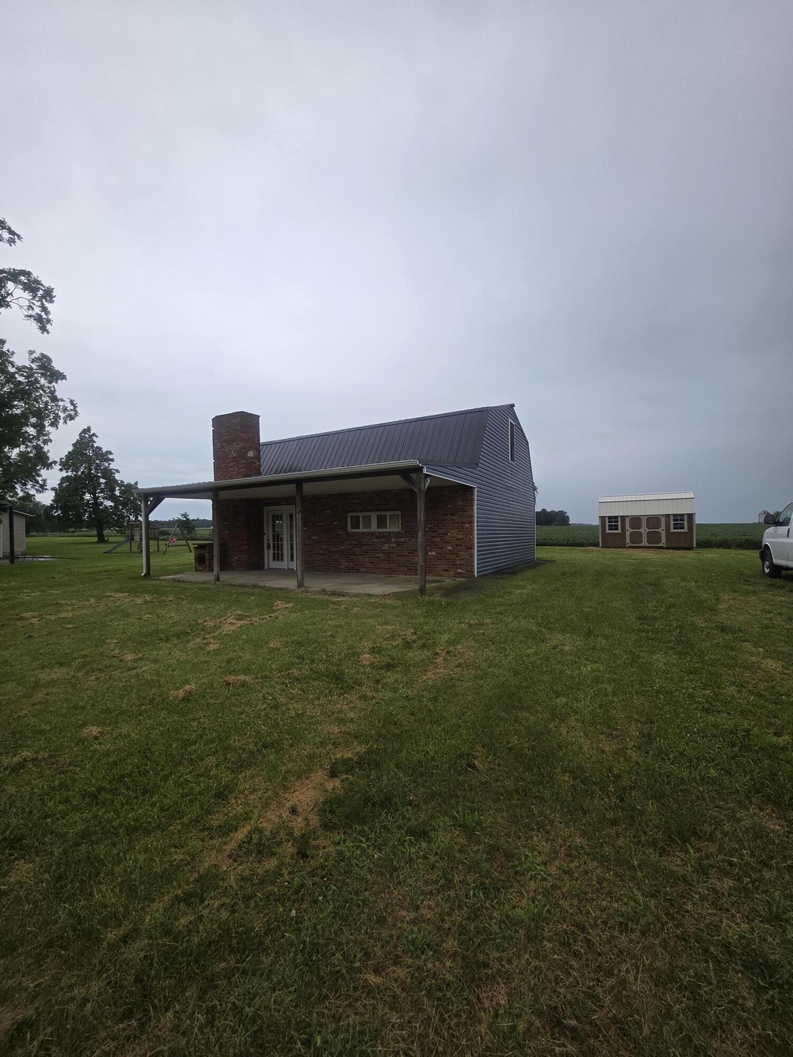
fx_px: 397
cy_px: 528
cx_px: 396
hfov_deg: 89.9
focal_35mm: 13
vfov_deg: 106.2
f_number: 1.9
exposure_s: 1/120
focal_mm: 2.2
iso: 80
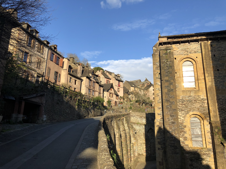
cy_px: 84
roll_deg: -0.5
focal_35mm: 28
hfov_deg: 63.4
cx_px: 113
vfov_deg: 49.7
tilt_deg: +15.6
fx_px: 183
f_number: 1.8
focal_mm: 4
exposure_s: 1/1171
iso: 20
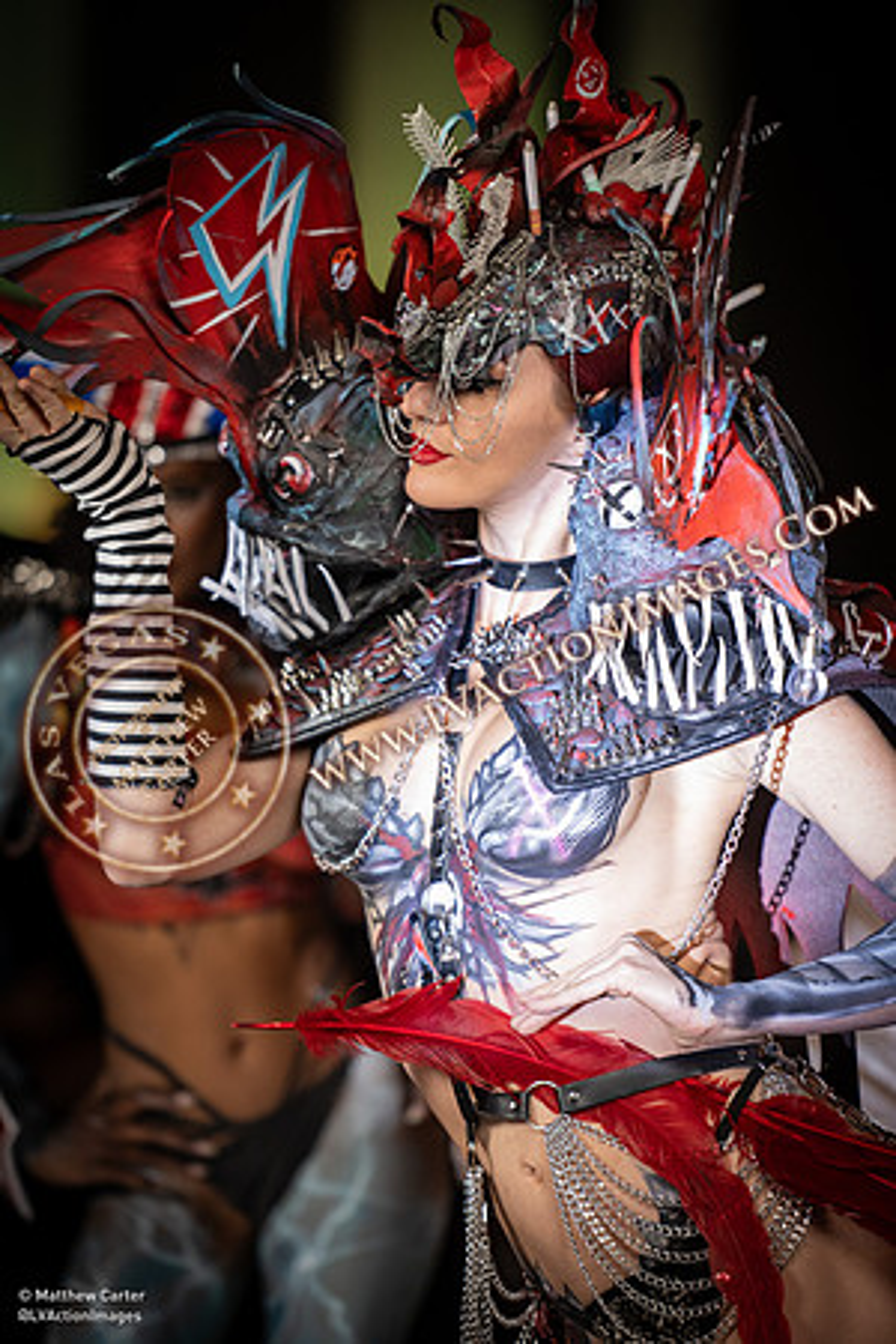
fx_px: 6533
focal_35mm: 175
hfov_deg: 7.8
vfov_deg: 11.7
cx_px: 448
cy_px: 672
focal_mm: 175
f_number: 2.8
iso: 1250
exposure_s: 1/320
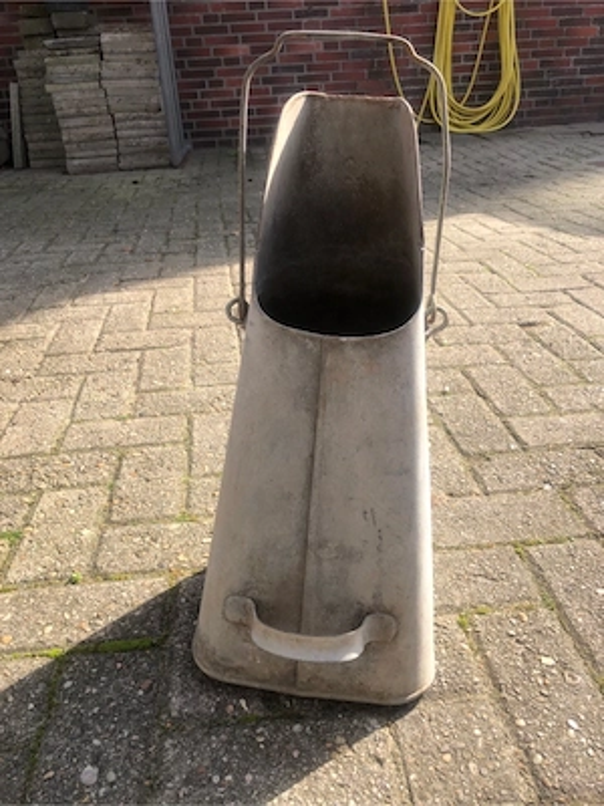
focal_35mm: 28
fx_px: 651
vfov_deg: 63.4
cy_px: 403
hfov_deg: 49.7
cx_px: 302
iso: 20
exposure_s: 1/558
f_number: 1.8
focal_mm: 3.99
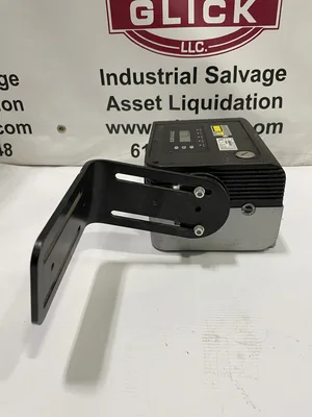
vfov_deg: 67.3
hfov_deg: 53.1
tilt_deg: -28.8
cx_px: 156
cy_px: 208
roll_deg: -0.1
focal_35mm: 26
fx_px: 312
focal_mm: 4.2
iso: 100
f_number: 1.6
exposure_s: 1/60
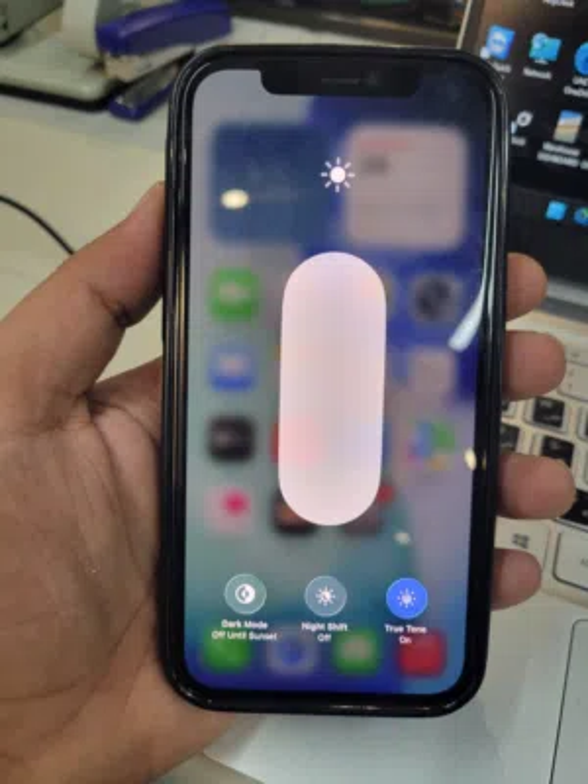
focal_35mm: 26
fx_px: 589
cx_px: 294
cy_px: 392
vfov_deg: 67.3
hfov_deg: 53.1
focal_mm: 5.4
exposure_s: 1/100
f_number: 1.8
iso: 100
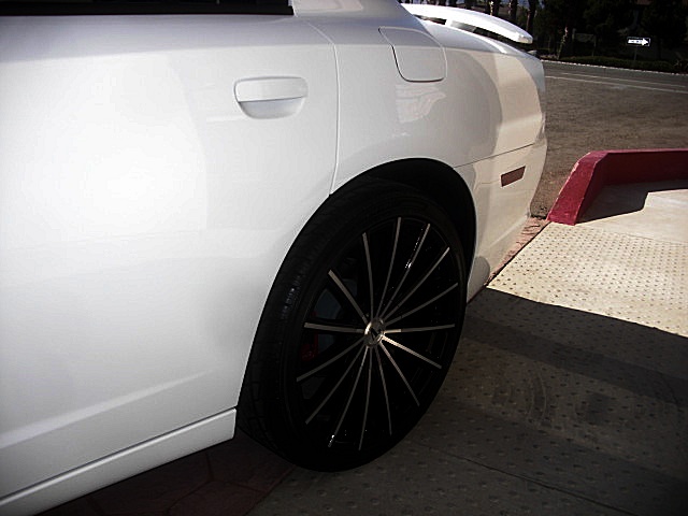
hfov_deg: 51.4
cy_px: 258
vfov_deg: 39.7
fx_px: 716
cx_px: 344
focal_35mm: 36
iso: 50
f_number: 2.8
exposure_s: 1/640
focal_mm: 6.3
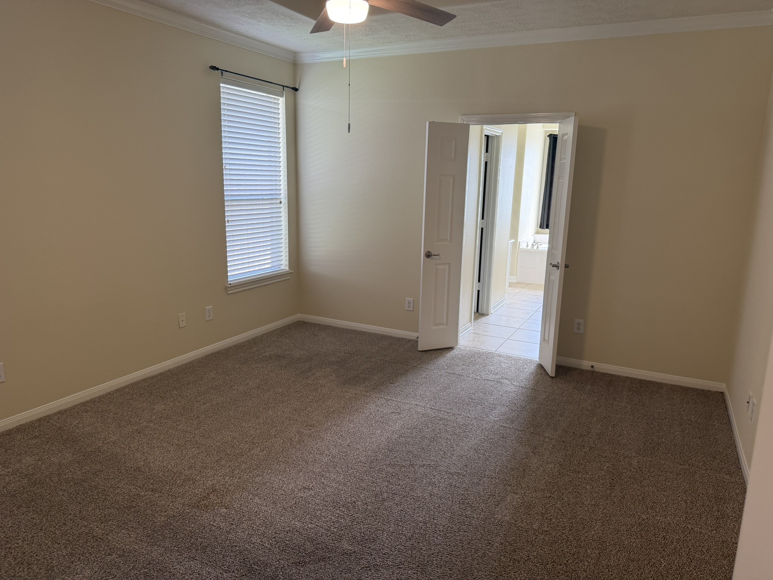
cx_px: 386
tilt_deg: -11.7
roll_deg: -1.8
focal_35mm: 24
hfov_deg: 71.6
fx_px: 536
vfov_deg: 56.8
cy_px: 290
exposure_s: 1/120
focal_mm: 6.76
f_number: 1.78
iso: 125
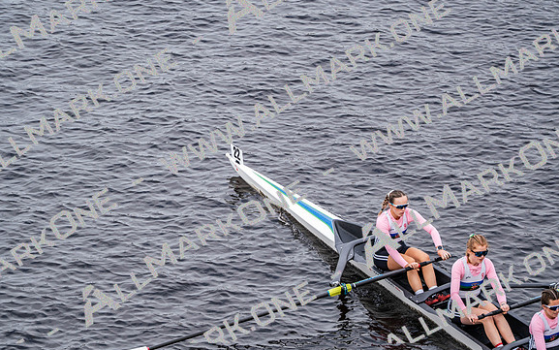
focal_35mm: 205
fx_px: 3124
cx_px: 279
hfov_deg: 10.2
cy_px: 177
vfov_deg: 6.4
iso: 400
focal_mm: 200
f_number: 2.8
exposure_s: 1/2000
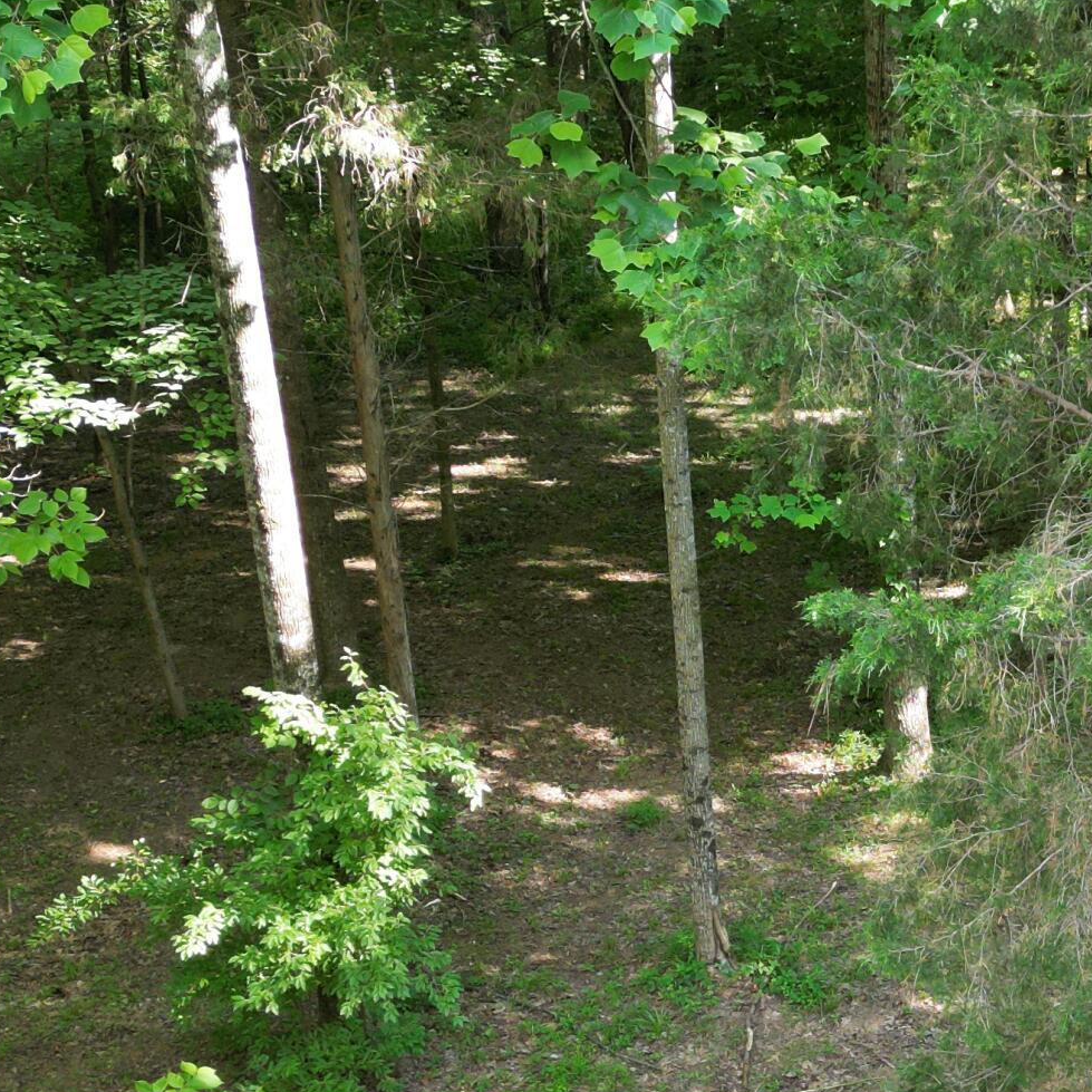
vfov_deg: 25.7
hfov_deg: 25.5
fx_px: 2320
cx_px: 1018
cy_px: 967
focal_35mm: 65
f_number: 1.7
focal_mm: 6.72
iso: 130
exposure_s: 1/100
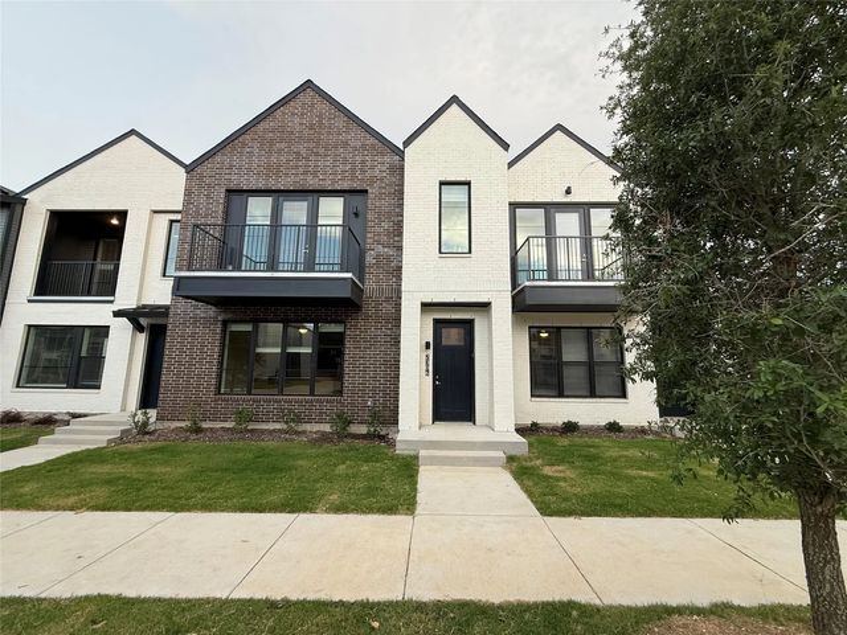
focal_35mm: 14
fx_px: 343
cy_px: 318
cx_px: 424
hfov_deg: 102.1
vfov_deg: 85.7
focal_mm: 2.22
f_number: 2.2
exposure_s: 1/99
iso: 64
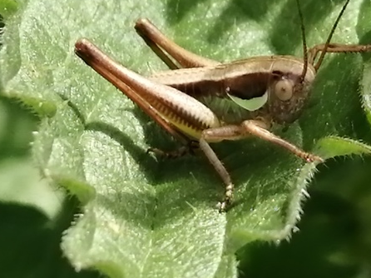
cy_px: 82
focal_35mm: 199
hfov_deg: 9.9
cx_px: 303
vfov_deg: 7.5
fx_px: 2132
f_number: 1.8
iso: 50
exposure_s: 1/488
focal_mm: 3.46
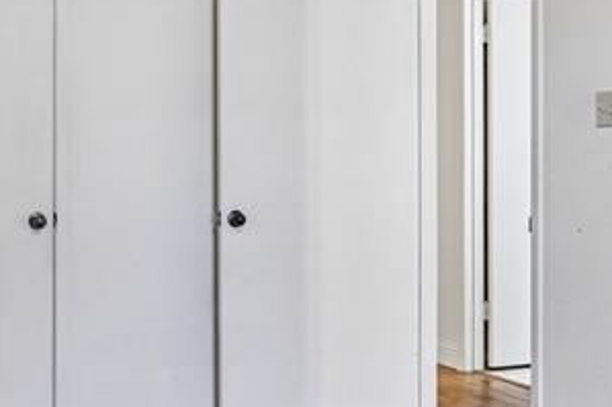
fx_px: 1223
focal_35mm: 72
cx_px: 178
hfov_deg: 27.8
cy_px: 131
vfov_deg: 18.8
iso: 400
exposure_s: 1/4
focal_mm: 21
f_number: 8
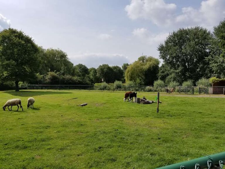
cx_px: 112
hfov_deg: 67.3
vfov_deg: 53.1
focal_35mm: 26
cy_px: 84
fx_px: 169
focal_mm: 4.25
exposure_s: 1/4072
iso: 50
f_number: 1.7
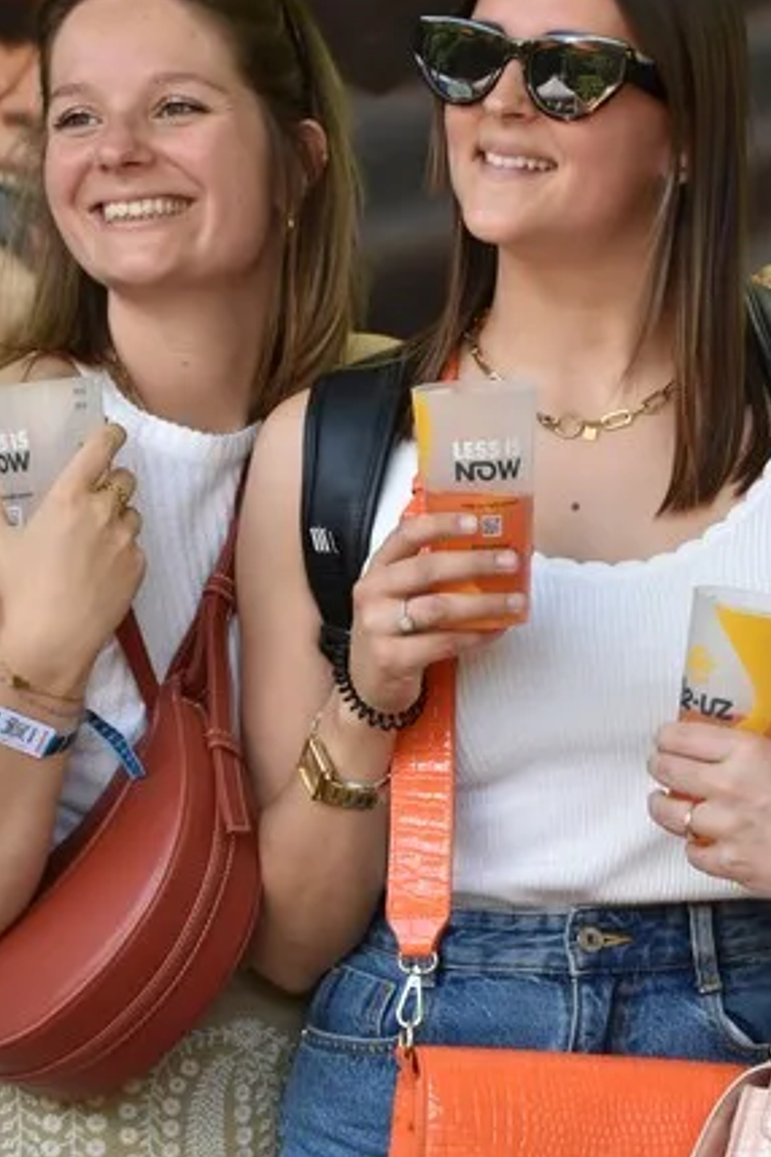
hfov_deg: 7.4
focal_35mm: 186
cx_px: 638
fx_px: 5975
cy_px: 642
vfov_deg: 11.1
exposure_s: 1/125
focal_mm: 52
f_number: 6.3
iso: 400
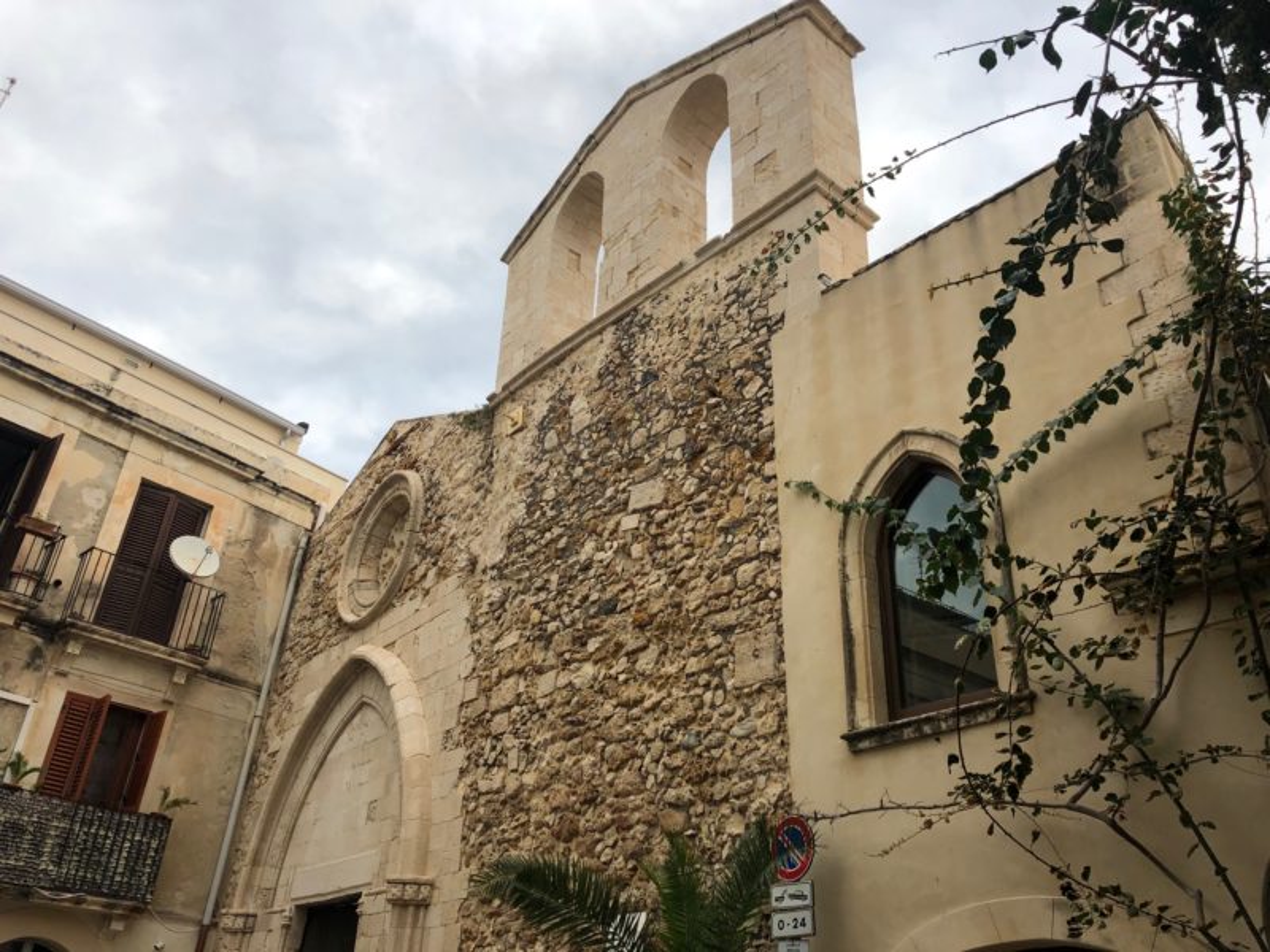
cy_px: 476
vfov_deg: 49.7
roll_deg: -2.4
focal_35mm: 28
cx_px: 635
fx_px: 1027
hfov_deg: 63.4
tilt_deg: +31.0
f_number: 1.8
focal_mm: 4
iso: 20
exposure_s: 1/279
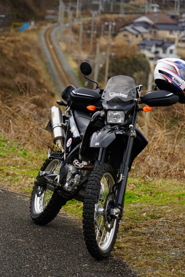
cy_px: 138
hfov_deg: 9.7
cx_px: 92
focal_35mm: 141
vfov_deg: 14.5
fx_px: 1086
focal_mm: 141
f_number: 5.6
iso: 2000
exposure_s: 1/200
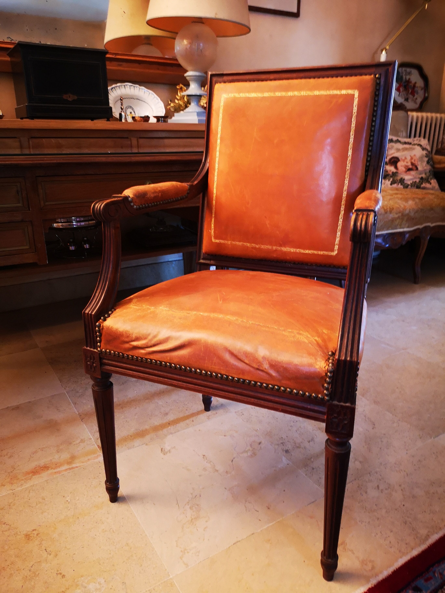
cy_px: 296
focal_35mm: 27
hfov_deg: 51.4
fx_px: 463
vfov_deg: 65.3
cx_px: 222
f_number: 1.8
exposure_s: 1/20
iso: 640
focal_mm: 5.58
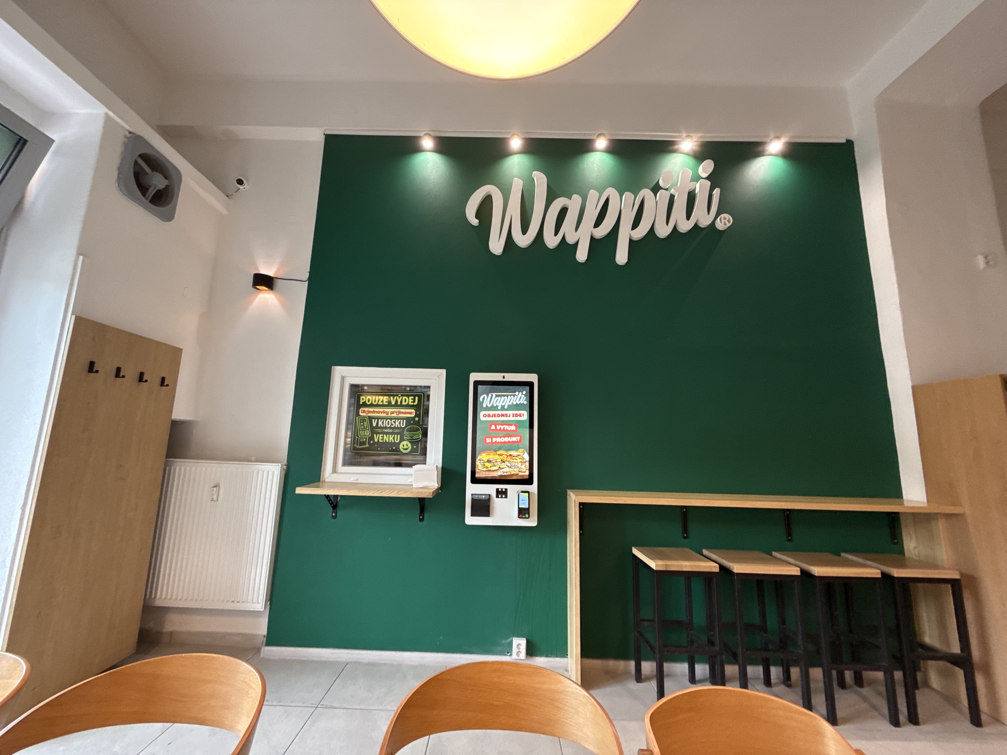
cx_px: 504
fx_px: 407
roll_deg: -1.6
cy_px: 378
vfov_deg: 85.7
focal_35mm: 14
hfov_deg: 102.1
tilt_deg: +8.8
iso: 320
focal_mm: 2.22
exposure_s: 1/62
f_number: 2.2
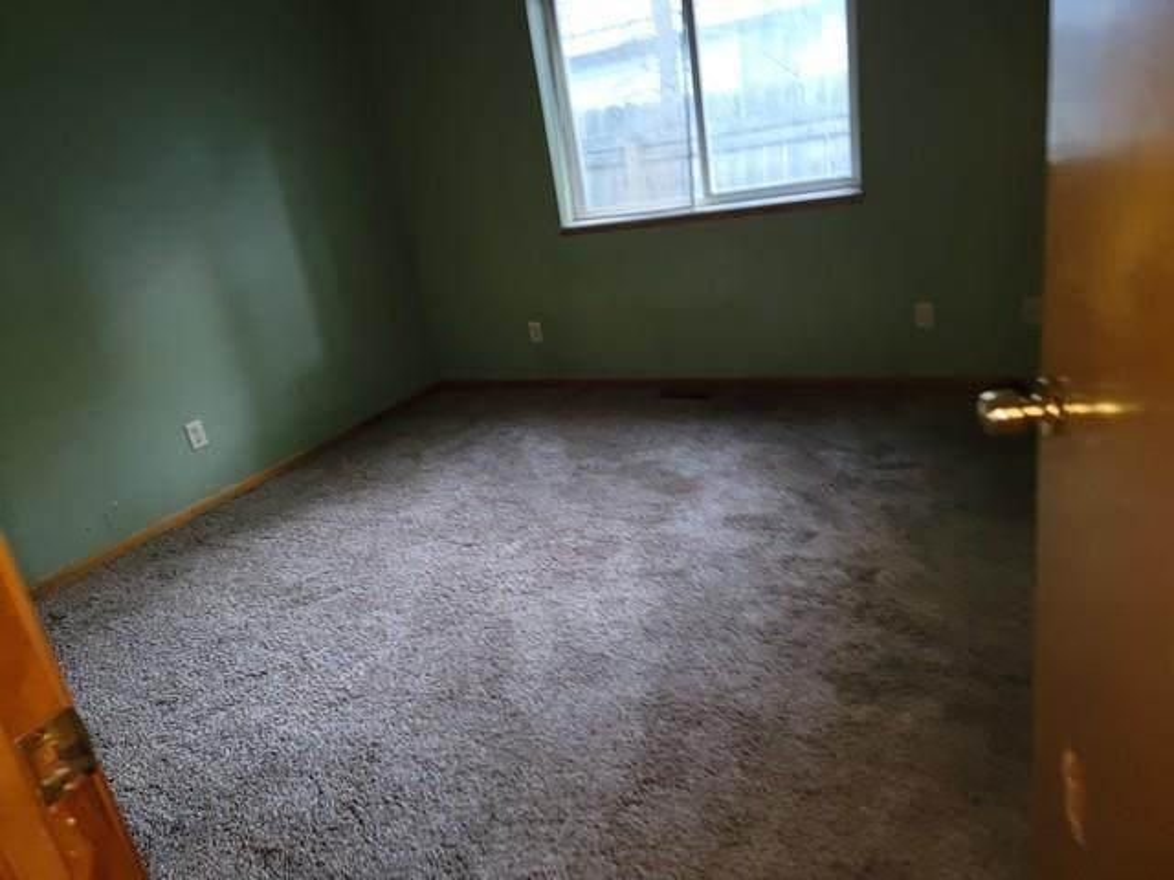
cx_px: 587
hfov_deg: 71.6
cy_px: 440
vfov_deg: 56.8
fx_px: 814
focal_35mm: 24
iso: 250
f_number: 1.8
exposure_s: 1/8.27
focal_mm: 6.7
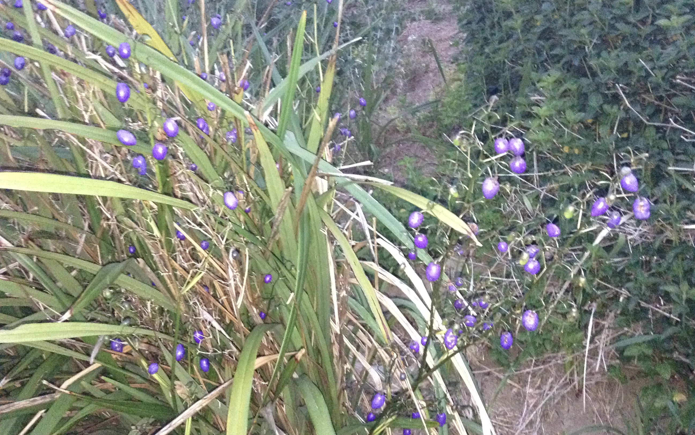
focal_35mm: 35
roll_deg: +0.7
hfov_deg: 55.3
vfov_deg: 36.3
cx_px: 348
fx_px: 663
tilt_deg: -2.5
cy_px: 200
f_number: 2.4
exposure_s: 1/17
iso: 400
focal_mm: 3.3
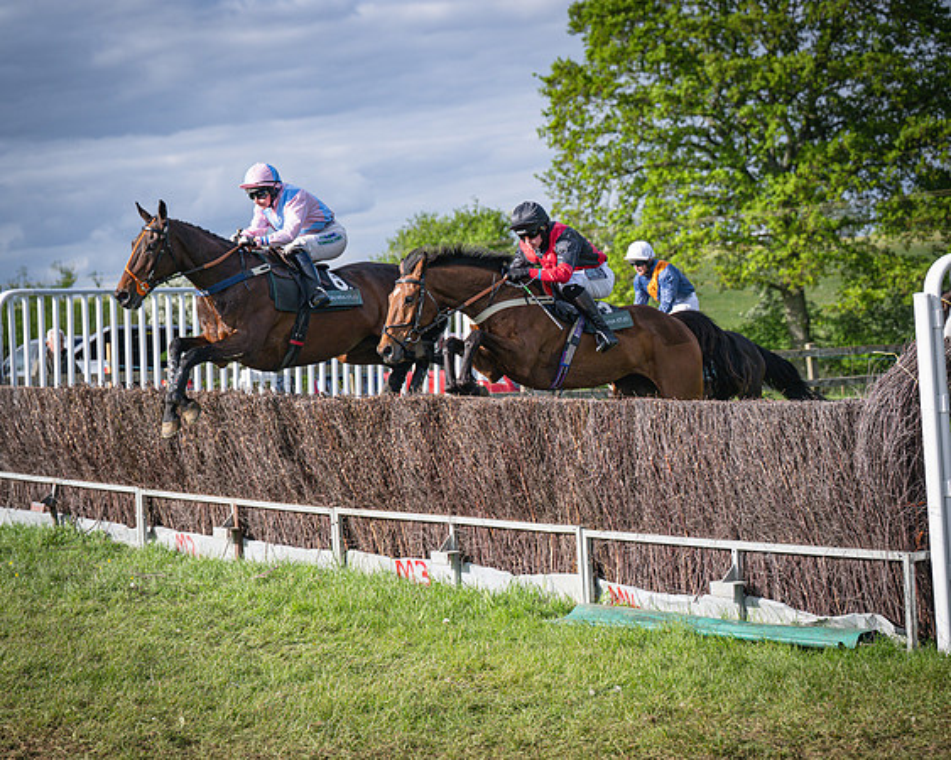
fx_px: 2345
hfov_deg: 22.9
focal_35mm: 83
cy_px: 380
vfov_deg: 18.4
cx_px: 476
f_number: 4
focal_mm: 74
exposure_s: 1/4000
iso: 400
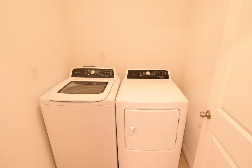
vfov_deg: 67.3
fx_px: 126
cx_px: 138
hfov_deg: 89.7
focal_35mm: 18
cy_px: 86
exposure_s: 1/60
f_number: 3.5
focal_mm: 10
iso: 1800
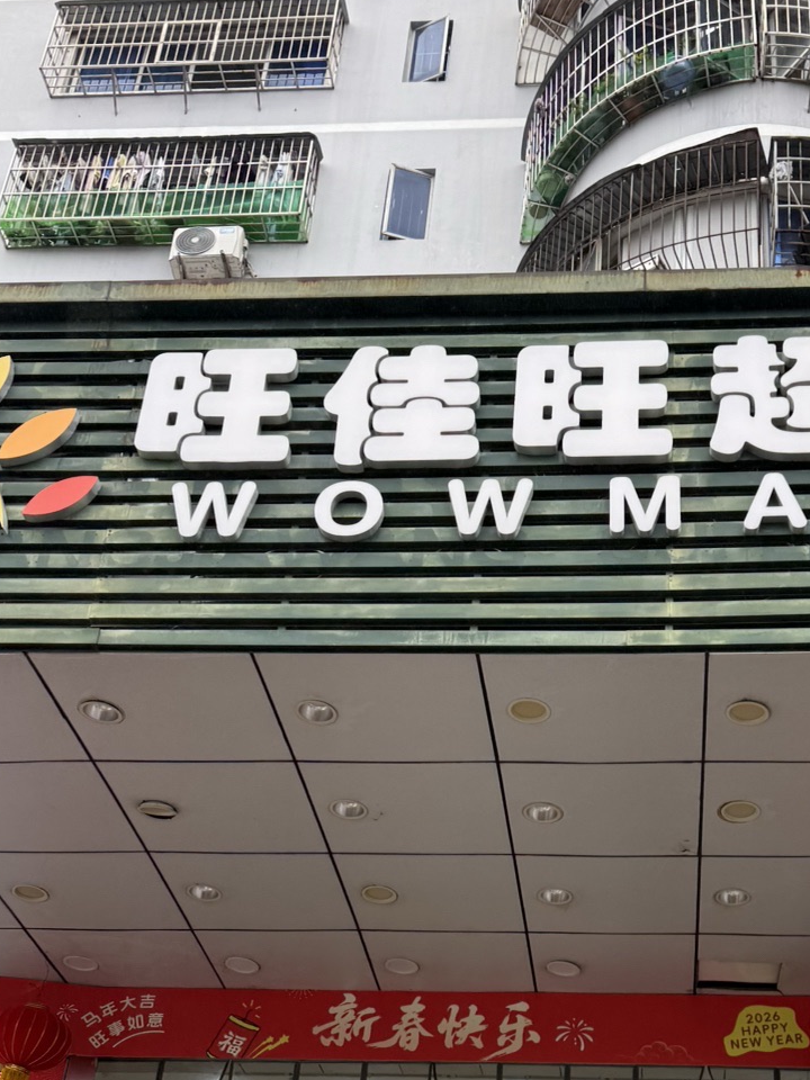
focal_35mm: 50
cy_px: 917
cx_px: 557
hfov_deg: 28.9
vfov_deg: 36.4
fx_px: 1560
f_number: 1.78
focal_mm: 6.76
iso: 64
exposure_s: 1/121
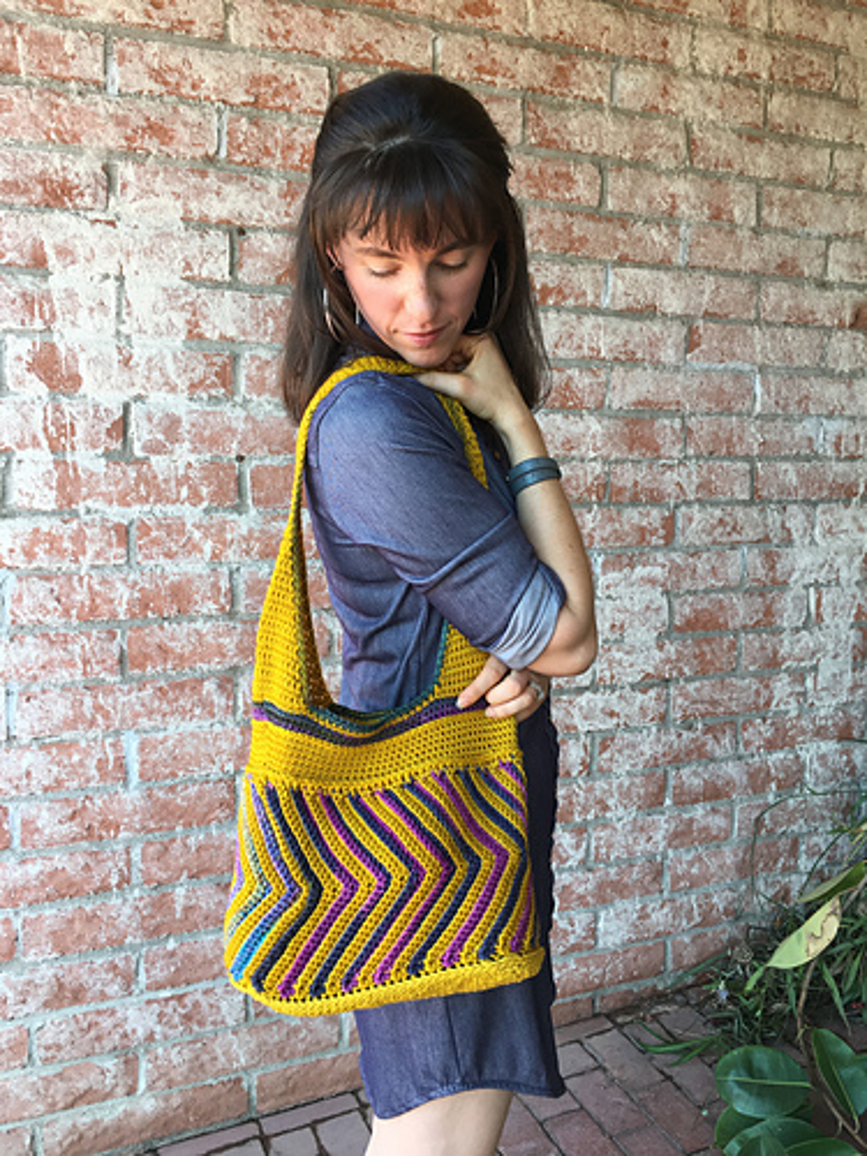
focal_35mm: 29
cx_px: 434
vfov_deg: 61.7
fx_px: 968
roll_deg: +0.4
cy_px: 578
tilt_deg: -6.6
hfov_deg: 48.2
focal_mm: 4.15
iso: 40
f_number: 2.2
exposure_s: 1/120
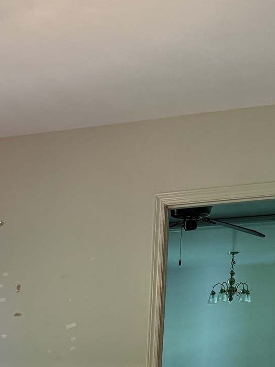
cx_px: -38
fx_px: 815
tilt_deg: -15.8
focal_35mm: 77
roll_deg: +1.5
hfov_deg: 18.3
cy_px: 588
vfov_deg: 20.6
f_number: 1.78
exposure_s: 1/60
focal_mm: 6.76
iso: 250
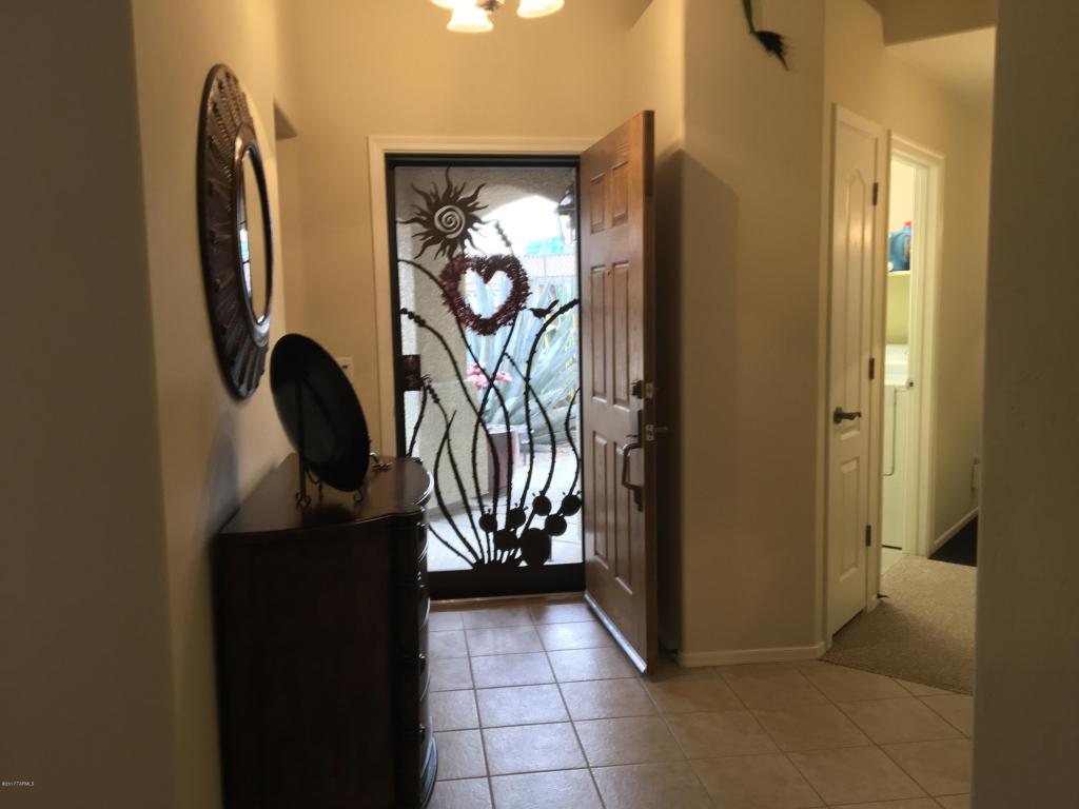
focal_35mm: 29
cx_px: 540
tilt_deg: -5.9
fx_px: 904
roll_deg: +0.7
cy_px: 404
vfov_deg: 48.2
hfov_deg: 61.7
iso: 64
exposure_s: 1/30
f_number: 2.2
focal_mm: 4.15
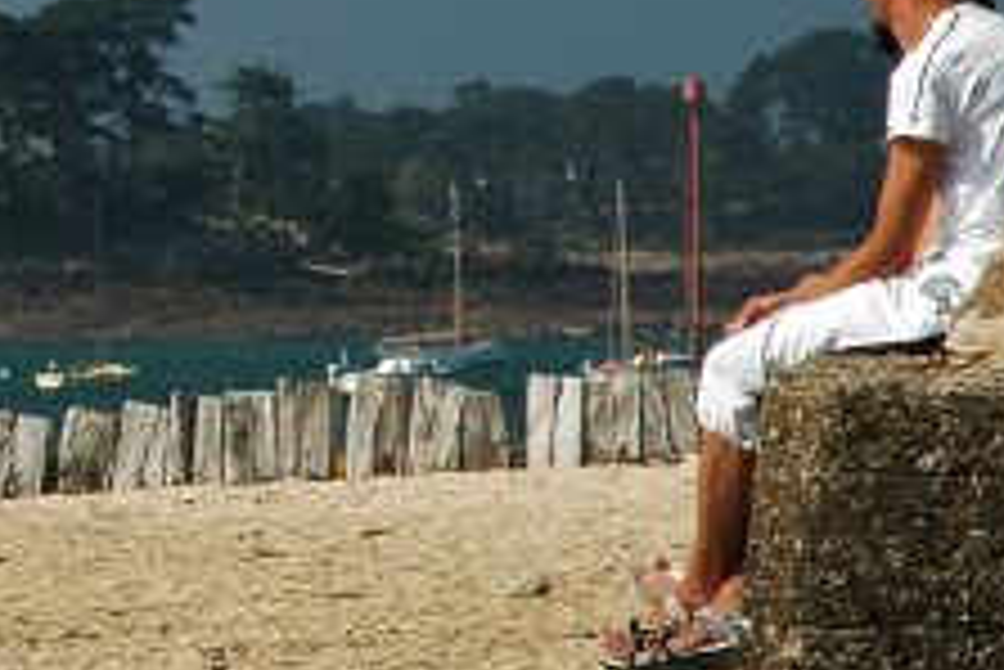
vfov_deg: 3.7
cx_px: -662
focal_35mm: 376
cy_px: -27
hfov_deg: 5.4
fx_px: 10493
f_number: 9
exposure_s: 1/125
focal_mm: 70
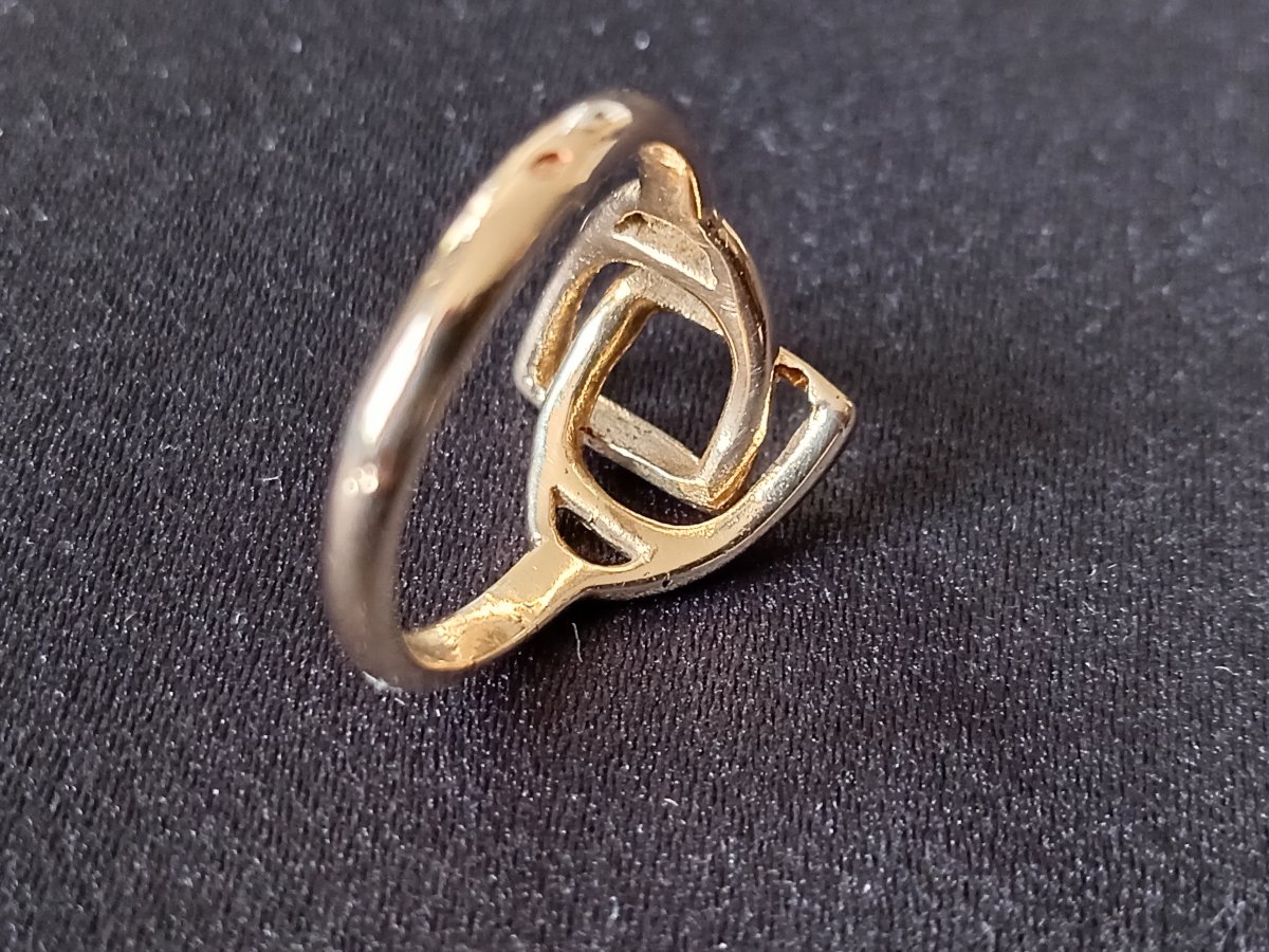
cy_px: 476
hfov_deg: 38.2
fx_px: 1833
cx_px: 634
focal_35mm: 50
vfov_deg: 29.1
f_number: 1.8
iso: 962
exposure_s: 1/20
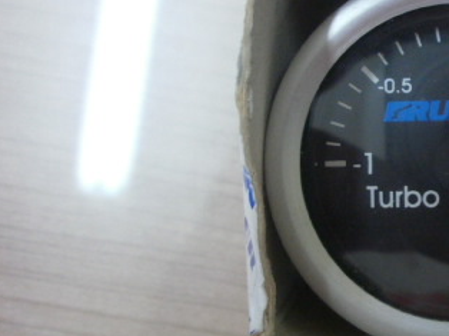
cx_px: 449
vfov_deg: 27.5
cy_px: 183
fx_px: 687
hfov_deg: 33.2
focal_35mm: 53
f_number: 2.6
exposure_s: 1/25
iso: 400
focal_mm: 4.65
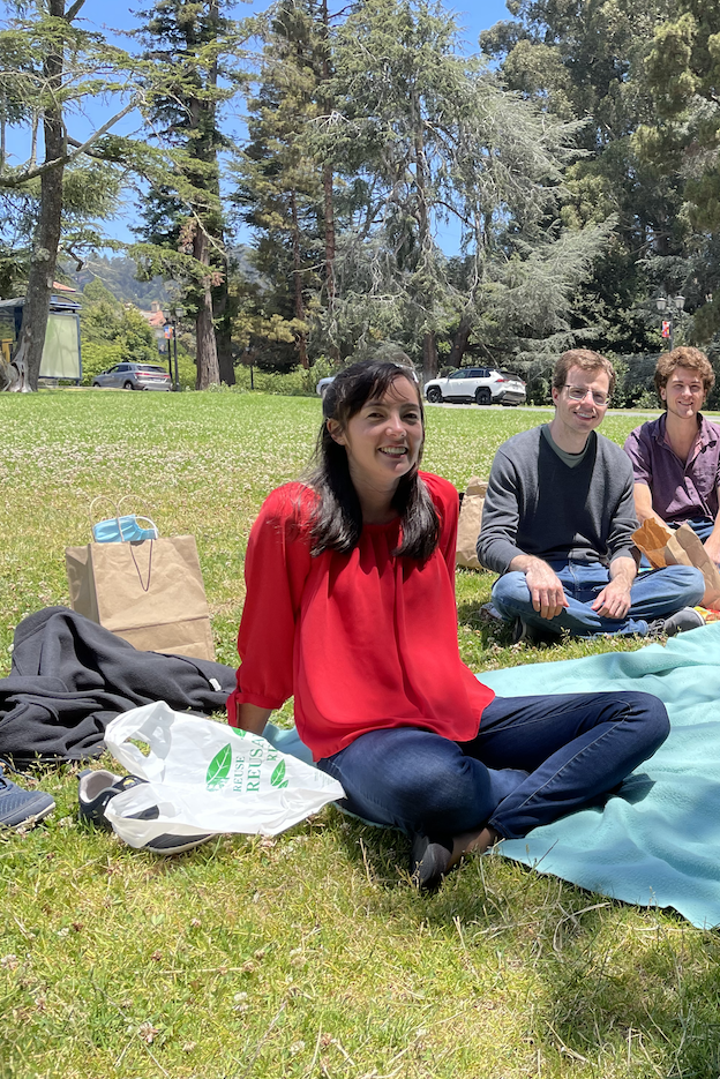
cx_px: 719
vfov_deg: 51.9
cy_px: 547
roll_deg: +0.6
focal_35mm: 37
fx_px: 1109
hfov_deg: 33.0
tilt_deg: -3.5
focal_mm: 4.2
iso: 32
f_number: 1.6
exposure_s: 1/1261
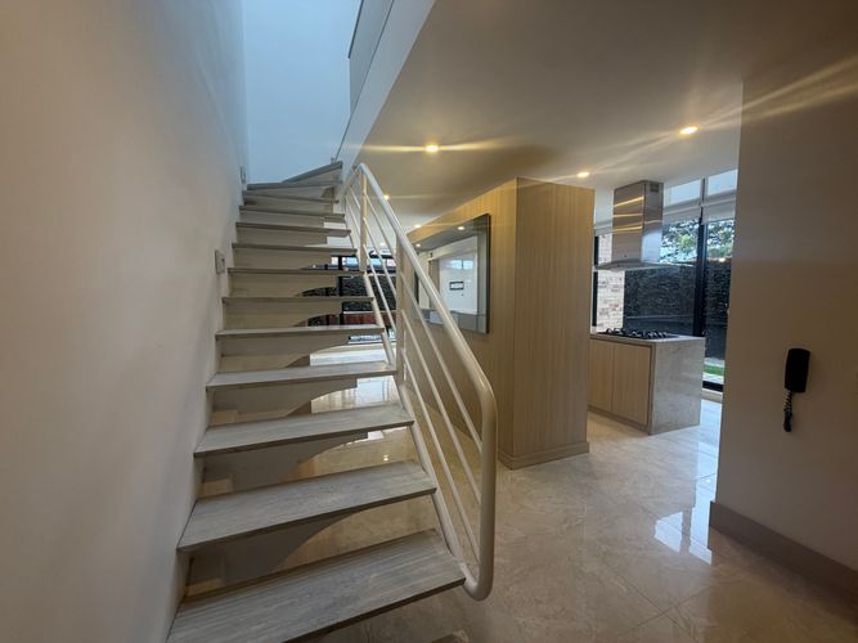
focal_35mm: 14
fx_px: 347
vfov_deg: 85.7
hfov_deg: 102.1
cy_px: 322
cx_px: 429
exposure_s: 1/60
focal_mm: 2.22
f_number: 2.2
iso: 200
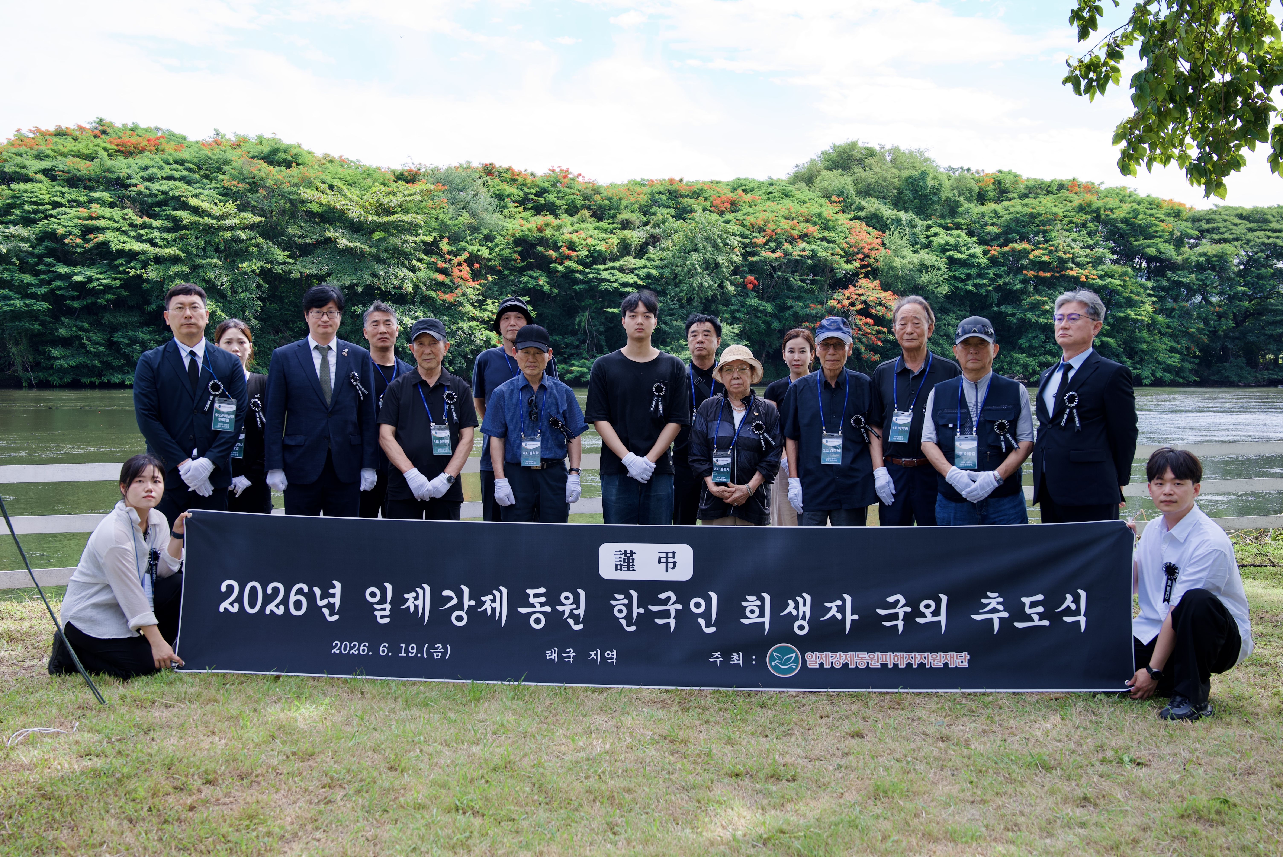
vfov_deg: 38.4
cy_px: 428
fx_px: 1230
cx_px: 642
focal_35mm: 34
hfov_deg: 55.1
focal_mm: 34.5
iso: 100
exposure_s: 1/200
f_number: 5
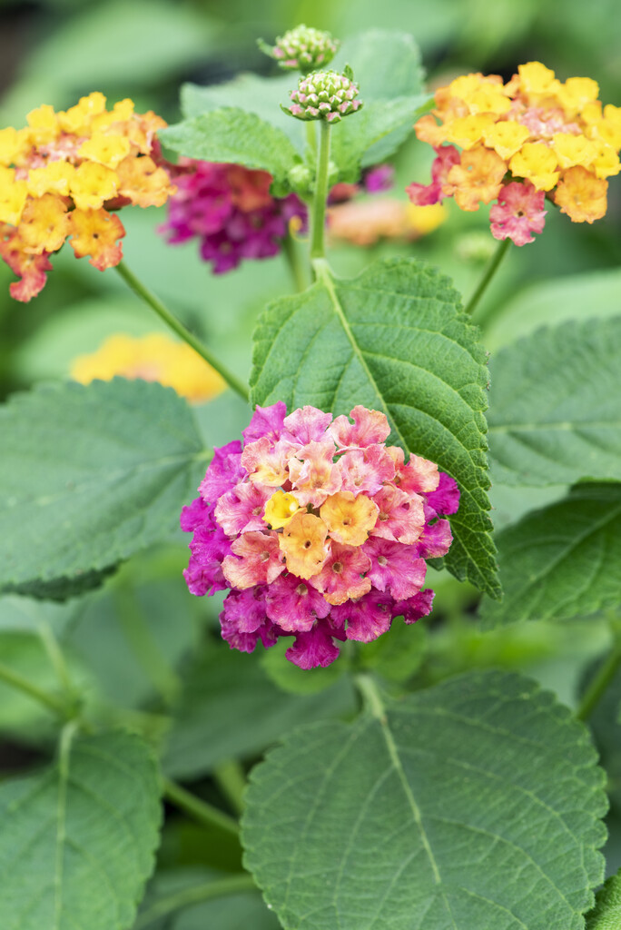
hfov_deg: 13.1
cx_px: 310
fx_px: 2713
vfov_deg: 19.4
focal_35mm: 105
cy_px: 465
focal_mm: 105
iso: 400
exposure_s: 1/160
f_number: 13
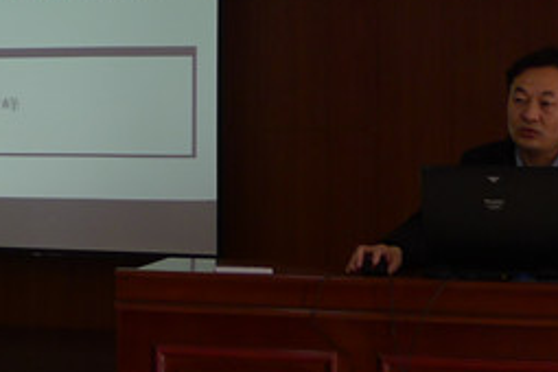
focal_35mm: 94
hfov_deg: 21.6
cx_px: 166
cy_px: 25
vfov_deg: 14.4
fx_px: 1457
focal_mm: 6.4
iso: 100
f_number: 2.2
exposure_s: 1/60
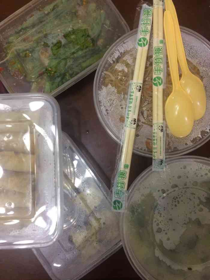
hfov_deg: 48.2
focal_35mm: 29
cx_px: 105
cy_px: 140
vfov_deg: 61.7
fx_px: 235
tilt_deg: -86.6
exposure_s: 1/33
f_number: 2.2
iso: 250
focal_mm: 4.15
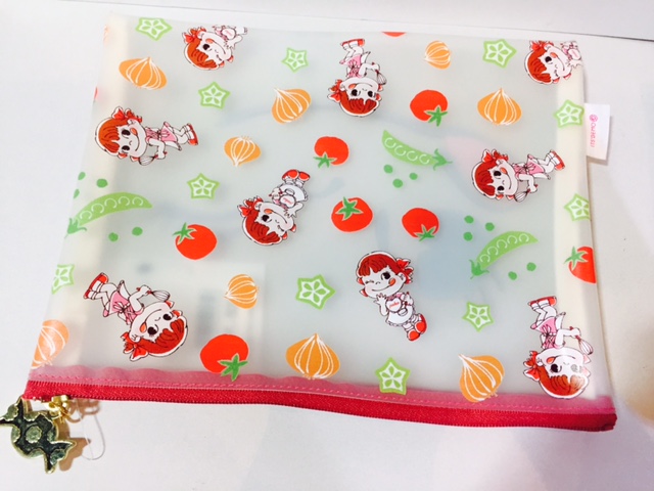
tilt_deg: -65.8
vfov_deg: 48.2
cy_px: 246
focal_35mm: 29
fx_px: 548
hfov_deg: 61.7
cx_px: 327
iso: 64
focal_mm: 4.15
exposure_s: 1/33
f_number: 2.2
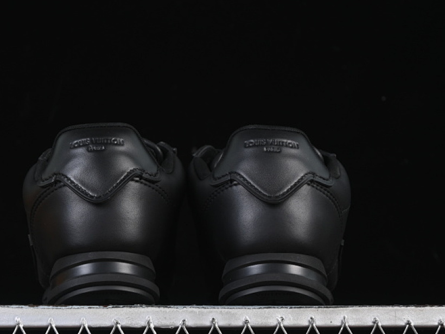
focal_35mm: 95
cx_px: 184
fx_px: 1221
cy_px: 183
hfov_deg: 20.6
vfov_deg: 15.6
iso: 160
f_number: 6.3
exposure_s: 1/50
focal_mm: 50
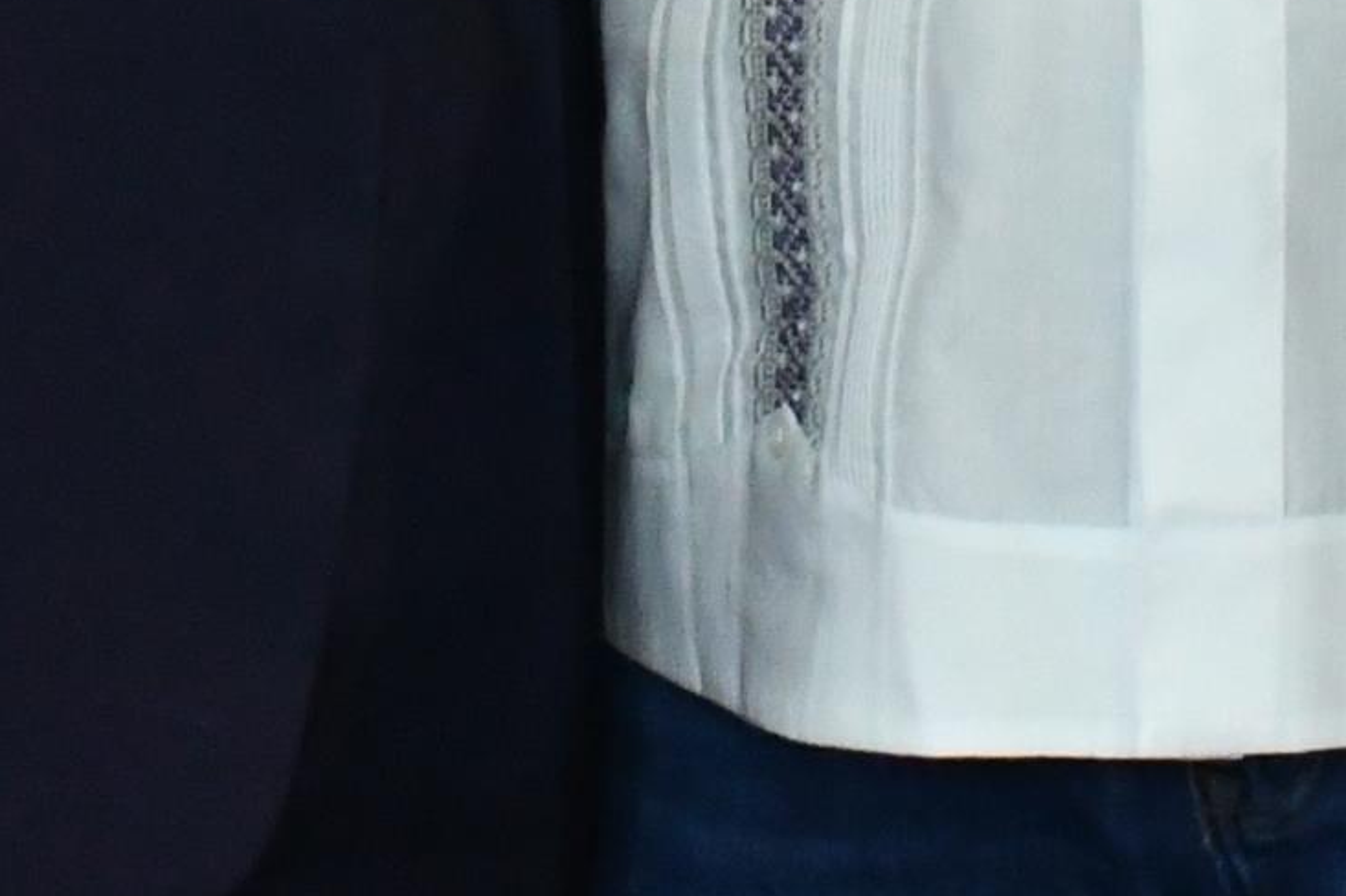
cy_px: -1408
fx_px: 8520
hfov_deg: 9.0
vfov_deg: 5.7
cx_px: 1363
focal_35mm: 228
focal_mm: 27
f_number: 6.3
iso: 4000
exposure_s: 1/60
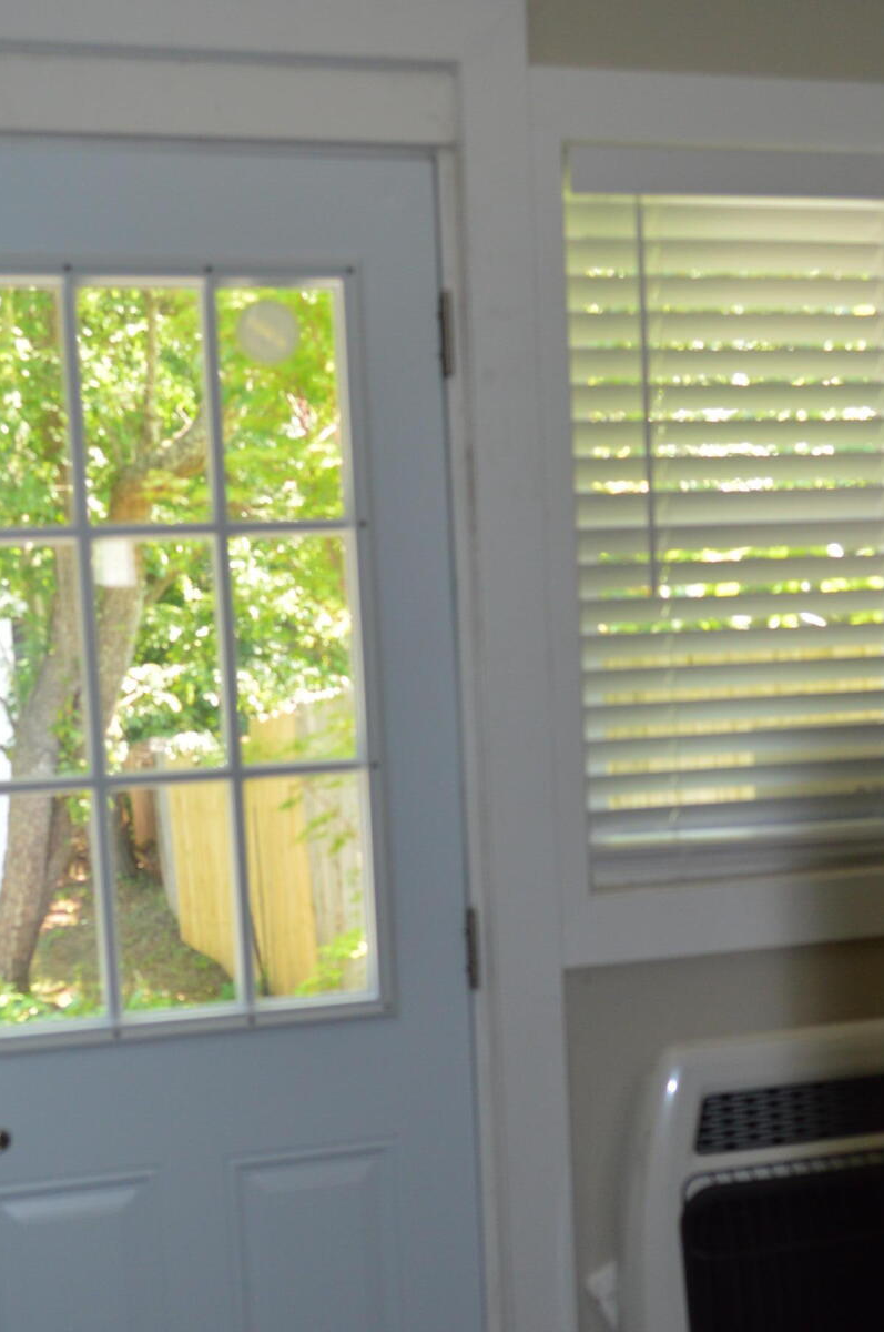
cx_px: 464
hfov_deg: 29.8
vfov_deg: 43.4
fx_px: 1662
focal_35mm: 45
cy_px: 808
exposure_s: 1/60
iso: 400
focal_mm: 18
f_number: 3.5
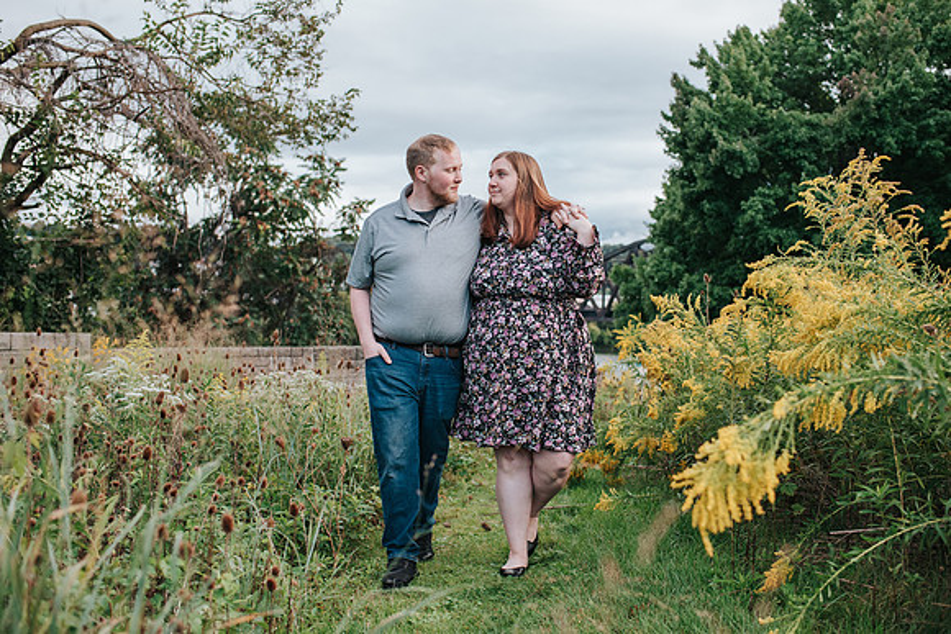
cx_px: 499
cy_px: 301
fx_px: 1000
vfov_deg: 35.2
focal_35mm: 38
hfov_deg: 50.8
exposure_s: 1/1250
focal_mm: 35
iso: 1000
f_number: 3.2
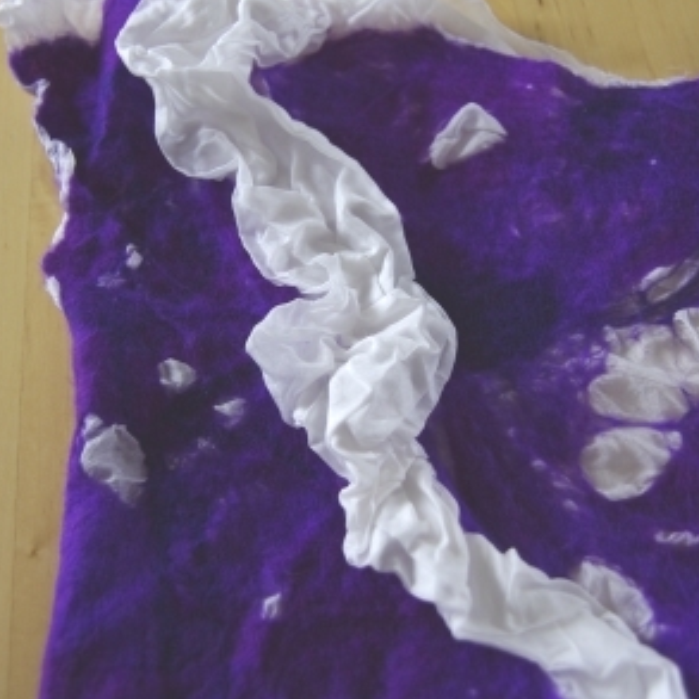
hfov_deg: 30.6
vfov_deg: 30.6
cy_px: 332
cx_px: 346
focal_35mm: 56
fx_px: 1279
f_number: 4
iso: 200
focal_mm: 29.38
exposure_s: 1/45
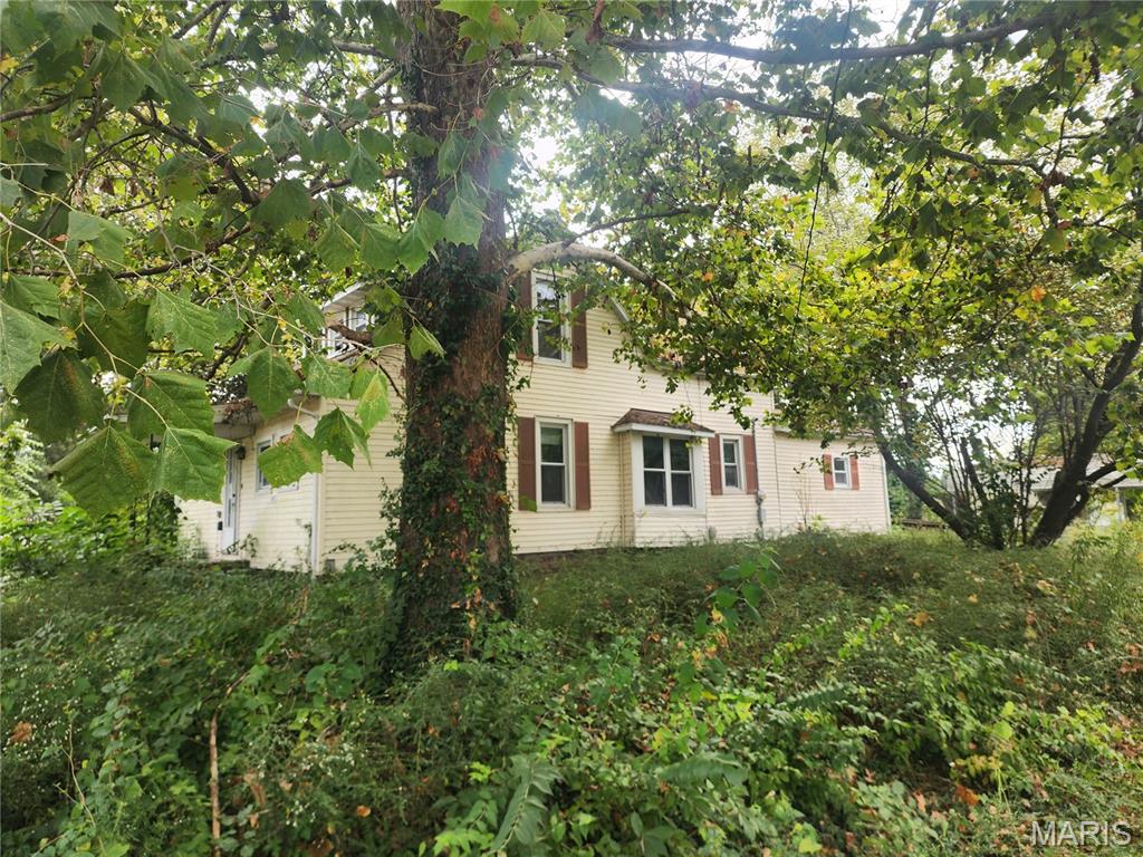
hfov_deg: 73.9
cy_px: 428
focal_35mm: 23
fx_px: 759
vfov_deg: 58.9
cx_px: 572
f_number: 1.8
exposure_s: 1/180
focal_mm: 6.4
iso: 20
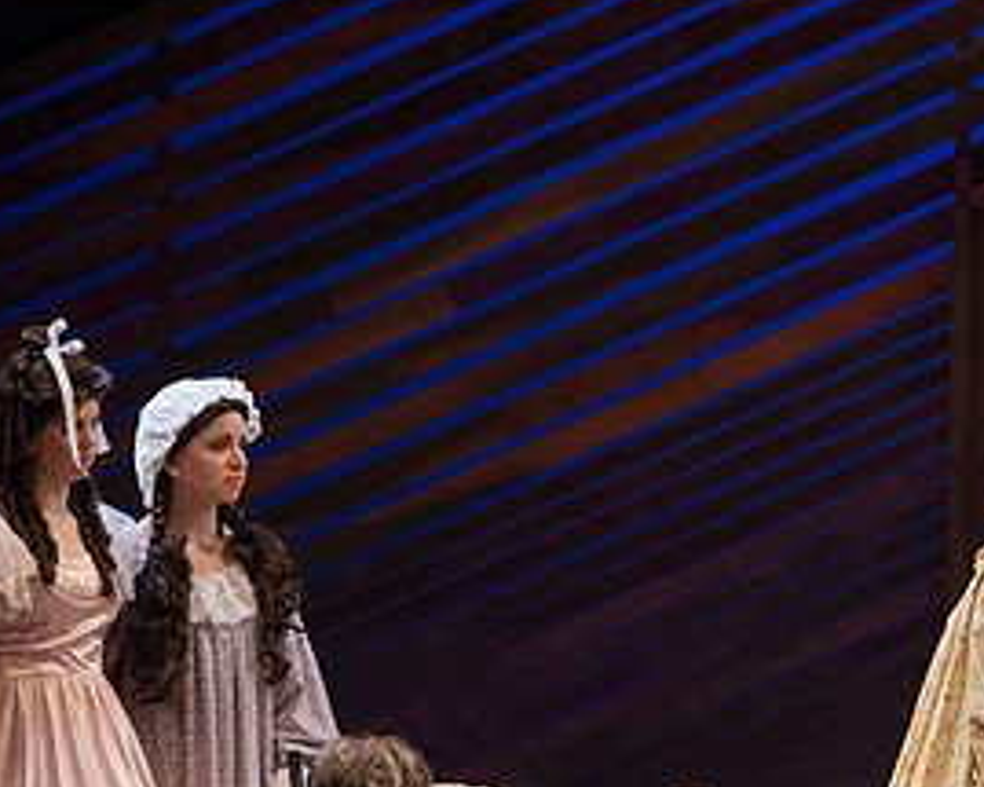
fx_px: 10597
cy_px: 686
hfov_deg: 5.3
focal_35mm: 364
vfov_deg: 4.2
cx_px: 962
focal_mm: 180
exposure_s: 1/400
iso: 3200
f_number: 3.5
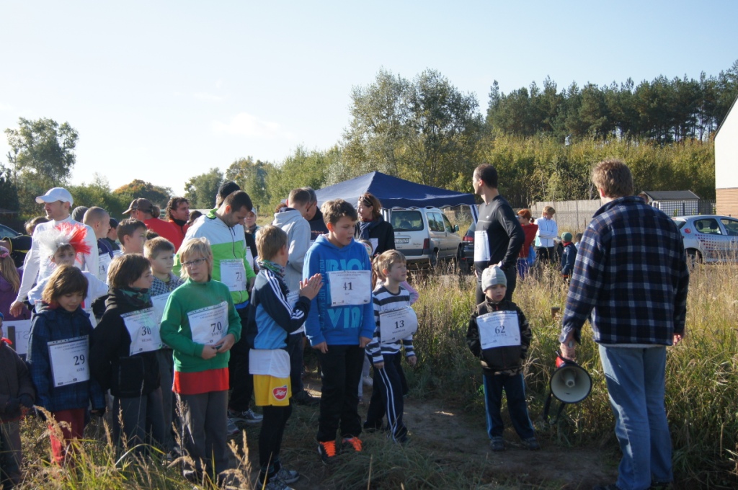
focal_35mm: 42
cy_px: 245
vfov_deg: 31.8
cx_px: 369
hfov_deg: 46.5
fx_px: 860
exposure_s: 1/2000
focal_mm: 28
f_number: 4.5
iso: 400
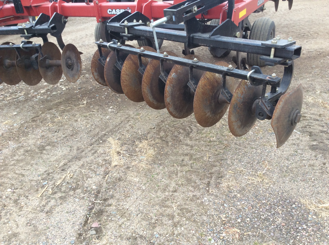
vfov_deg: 44.1
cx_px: 164
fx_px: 304
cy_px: 122
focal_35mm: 32
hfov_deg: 56.9
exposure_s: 1/120
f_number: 2.4
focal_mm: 3.3
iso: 32
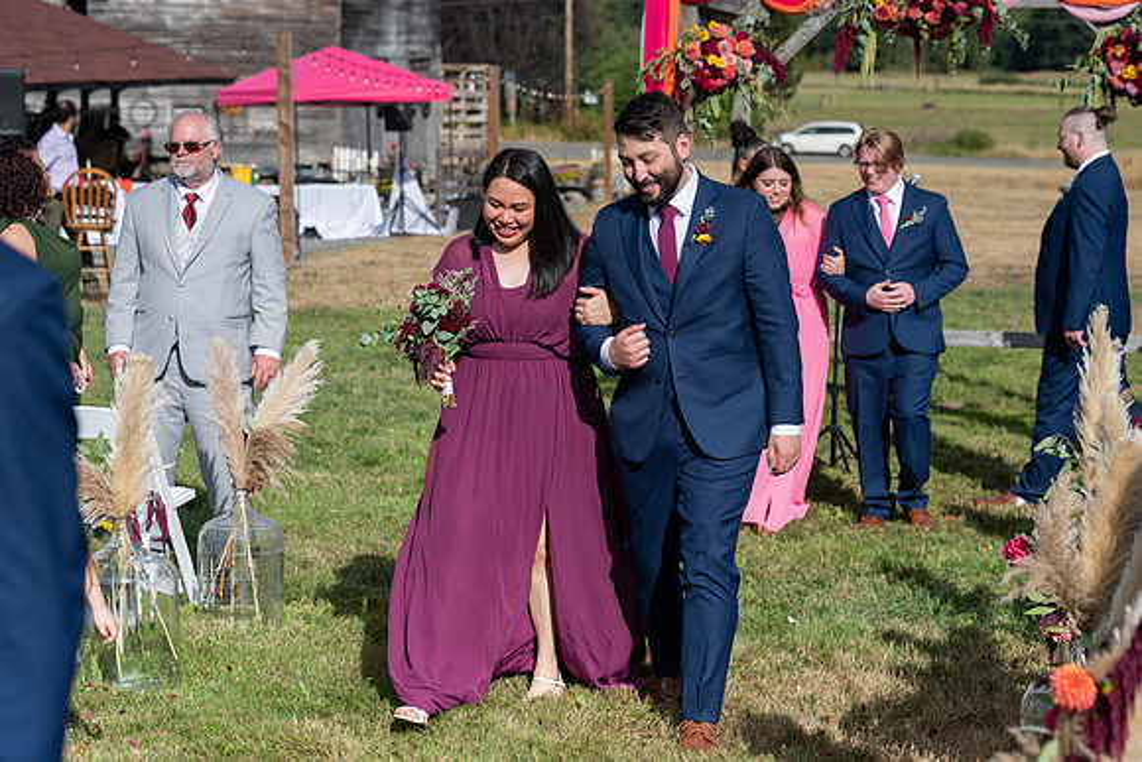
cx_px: 571
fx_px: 2633
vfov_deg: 16.5
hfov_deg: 24.5
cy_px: 381
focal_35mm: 83
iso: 400
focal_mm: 83
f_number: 5
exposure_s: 1/5000
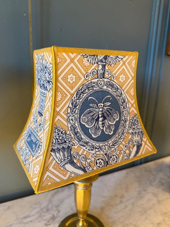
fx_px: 164
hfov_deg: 54.9
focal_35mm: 25
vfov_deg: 69.4
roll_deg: -1.6
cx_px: 82
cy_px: 111
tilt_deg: -14.9
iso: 200
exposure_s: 1/74
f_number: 1.78
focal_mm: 6.76
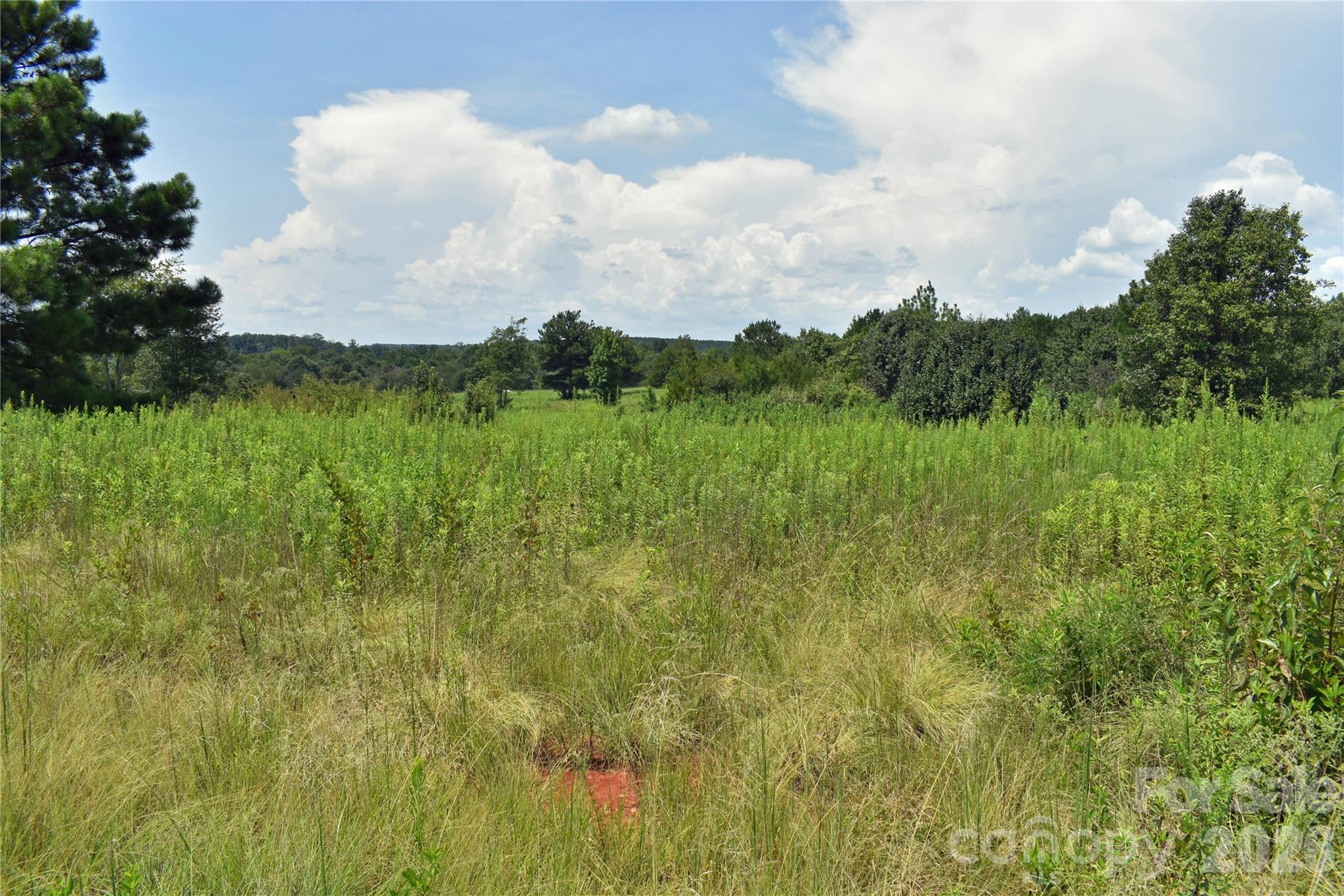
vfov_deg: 47.9
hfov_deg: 67.4
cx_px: 672
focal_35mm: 27
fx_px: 1008
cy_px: 448
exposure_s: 1/400
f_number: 10
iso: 200
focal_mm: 18
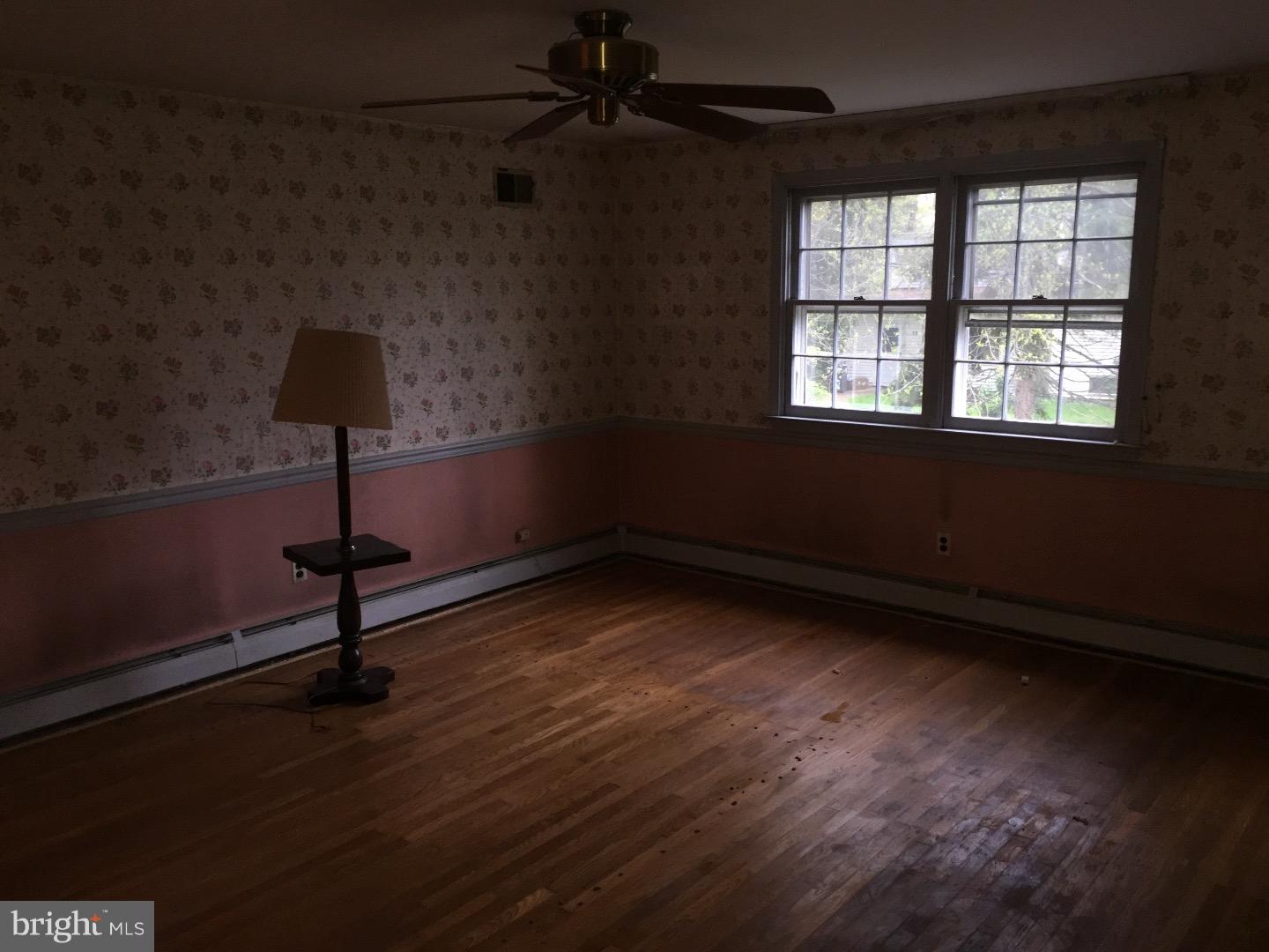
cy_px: 476
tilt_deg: -10.4
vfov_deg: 48.2
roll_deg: +0.2
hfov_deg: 61.7
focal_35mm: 29
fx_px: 1063
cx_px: 634
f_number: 2.2
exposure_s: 1/24
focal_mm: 4.15
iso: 80
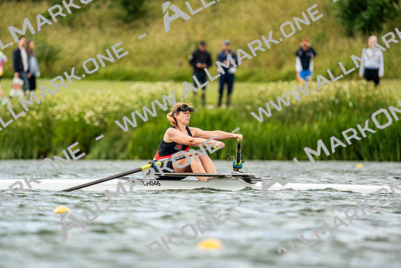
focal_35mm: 600
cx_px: 200
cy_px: 134
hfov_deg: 3.4
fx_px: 6685
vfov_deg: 2.3
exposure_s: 1/2000
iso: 640
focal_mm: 600
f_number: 6.3
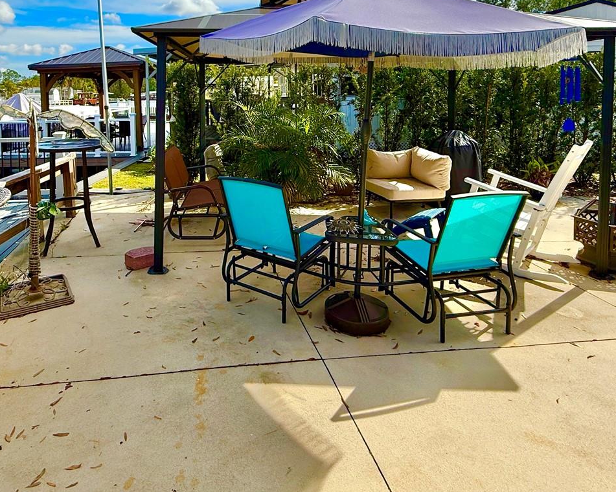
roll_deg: +0.6
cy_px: 109
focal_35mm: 23
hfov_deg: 71.8
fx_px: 419
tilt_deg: -1.8
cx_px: 245
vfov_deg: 57.0
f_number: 2.2
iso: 50
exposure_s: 1/2165
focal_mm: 2.22
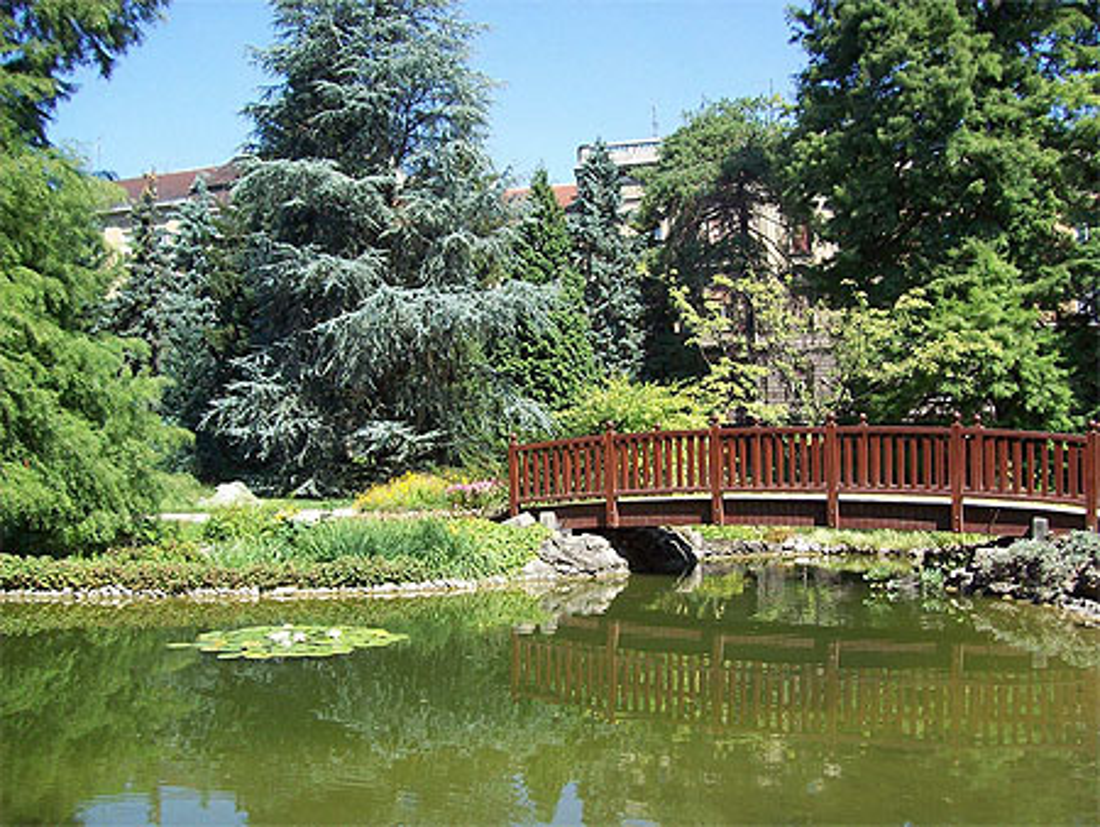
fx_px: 1145
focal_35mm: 36
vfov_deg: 39.7
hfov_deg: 51.3
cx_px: 550
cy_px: 414
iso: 80
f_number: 2.7
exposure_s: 1/567
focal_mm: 6
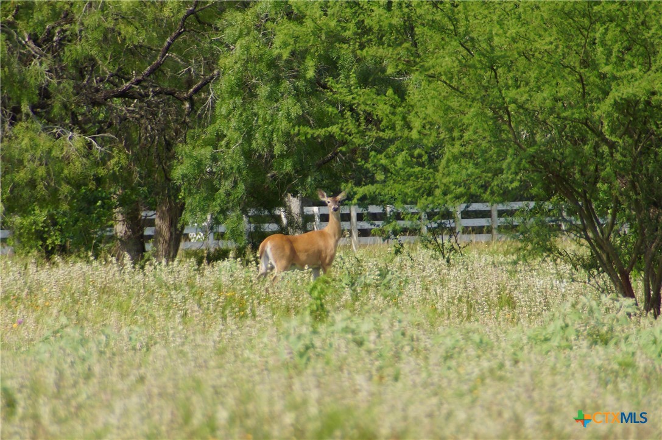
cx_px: 331
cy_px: 220
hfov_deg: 2.8
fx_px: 13775
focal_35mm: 750
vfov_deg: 1.8
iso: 100
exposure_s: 1/400
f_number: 6.3
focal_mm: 250
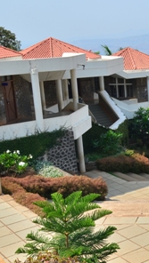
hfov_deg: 16.9
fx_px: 427
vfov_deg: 34.3
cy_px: 123
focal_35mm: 61
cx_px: 255
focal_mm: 18
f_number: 11
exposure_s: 1/125
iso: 100
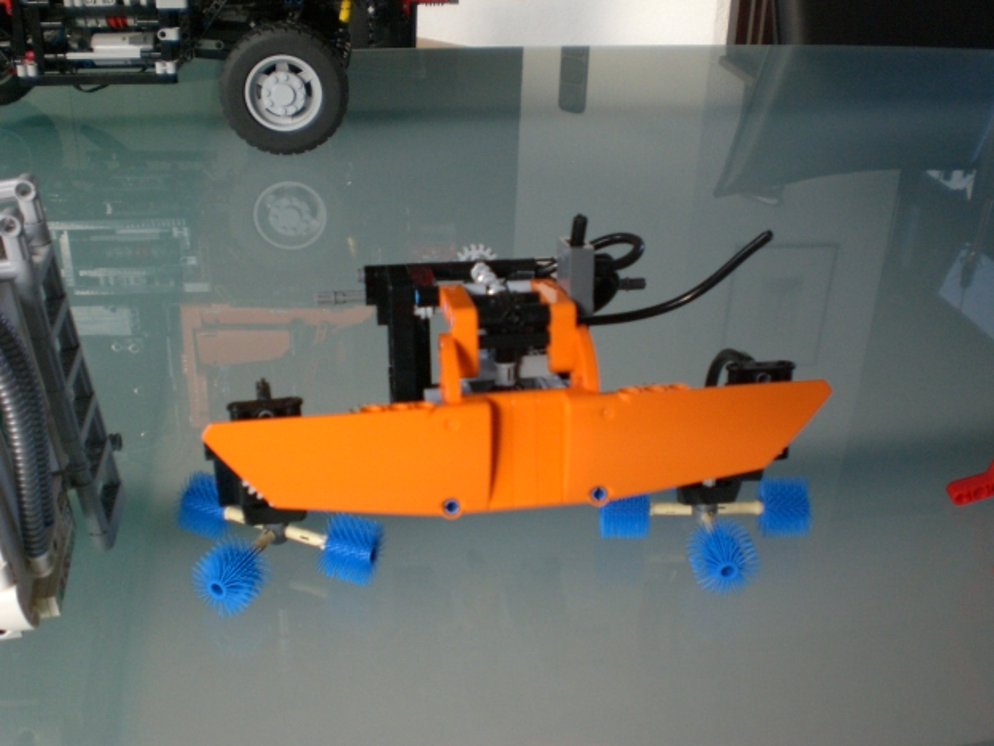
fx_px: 1120
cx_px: 502
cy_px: 378
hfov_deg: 47.9
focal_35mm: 39
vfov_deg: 36.8
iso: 200
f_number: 3.1
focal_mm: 6.3
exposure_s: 1/100
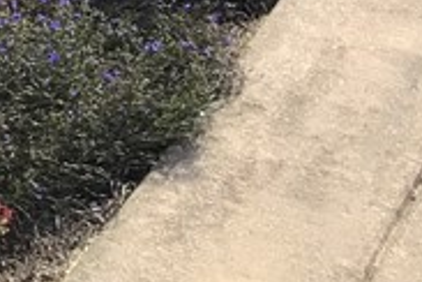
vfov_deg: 6.9
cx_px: -175
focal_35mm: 180
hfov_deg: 11.1
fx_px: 2110
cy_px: -569
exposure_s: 1/151
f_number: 2.4
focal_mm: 3.3
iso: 25
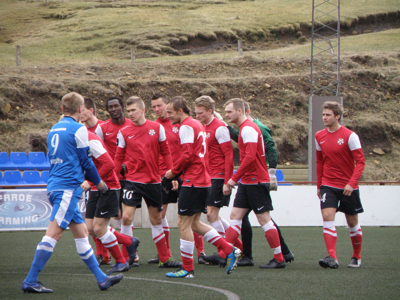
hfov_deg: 5.6
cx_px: 200
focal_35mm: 354
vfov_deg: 4.2
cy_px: 150
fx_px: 4091
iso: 320
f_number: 4.7
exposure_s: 1/640
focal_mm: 62.85
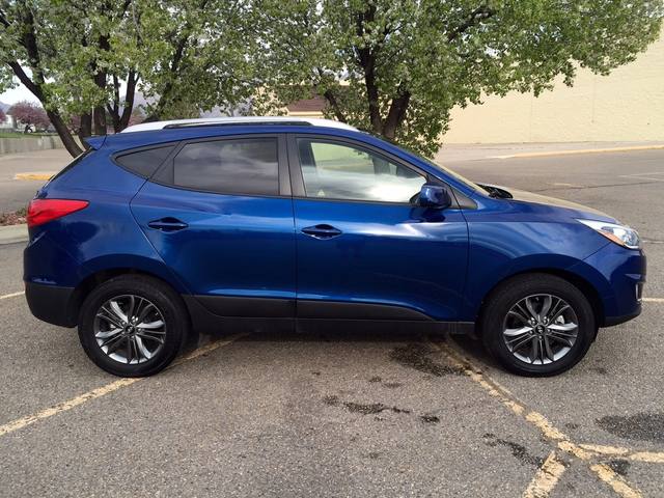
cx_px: 332
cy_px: 249
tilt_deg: -10.5
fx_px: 556
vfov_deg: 48.2
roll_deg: +0.9
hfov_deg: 61.7
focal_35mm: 29
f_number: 2.2
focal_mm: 4.15
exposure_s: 1/557
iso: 32
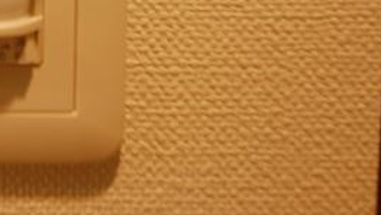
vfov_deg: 19.0
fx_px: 579
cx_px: -30
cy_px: -86
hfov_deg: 32.4
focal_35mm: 57
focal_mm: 15
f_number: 5.6
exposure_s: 1/30
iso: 800
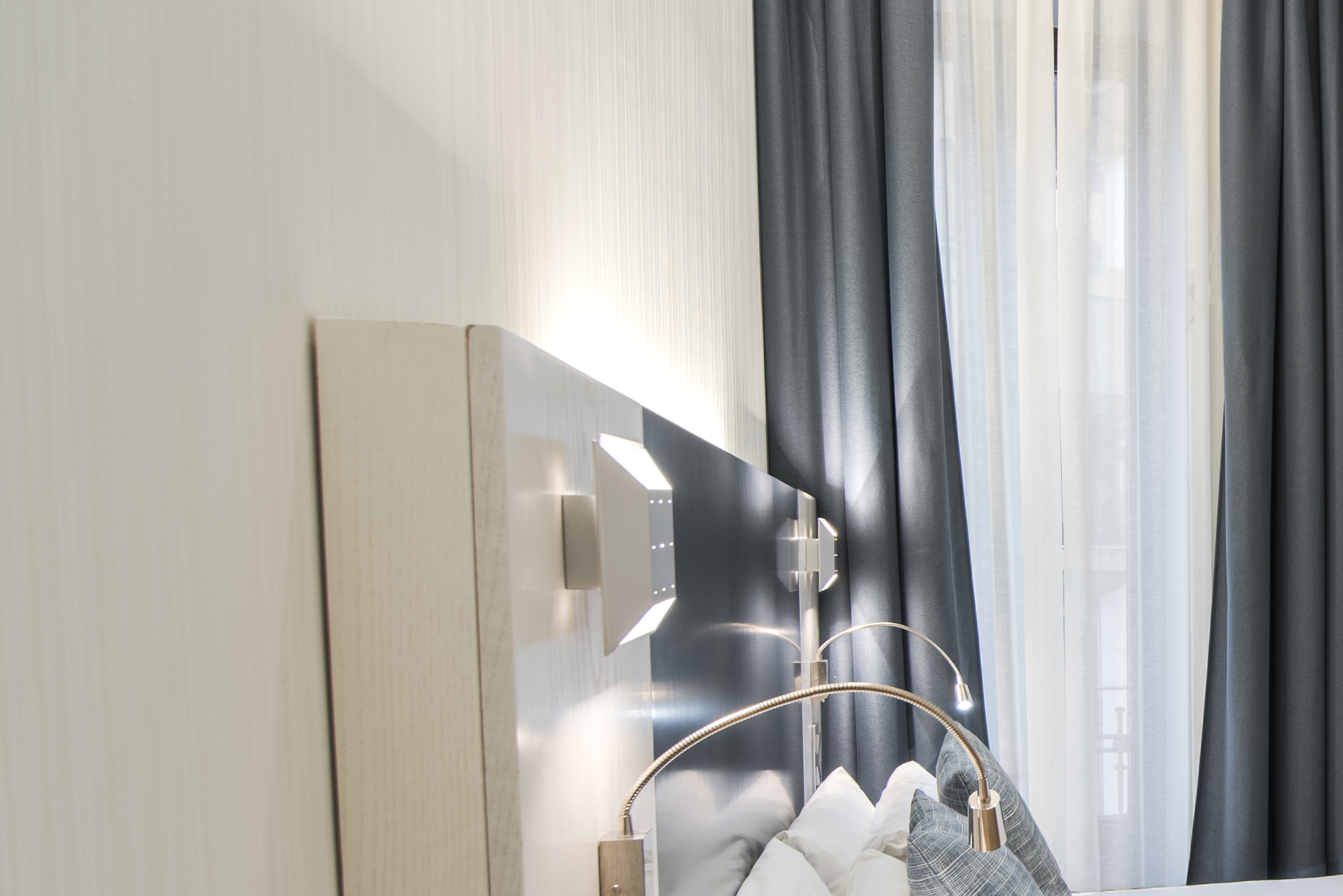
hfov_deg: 45.7
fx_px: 1269
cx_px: 1383
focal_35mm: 34
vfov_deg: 37.9
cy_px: 673
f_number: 6.3
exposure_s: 1/13
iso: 250
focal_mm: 16
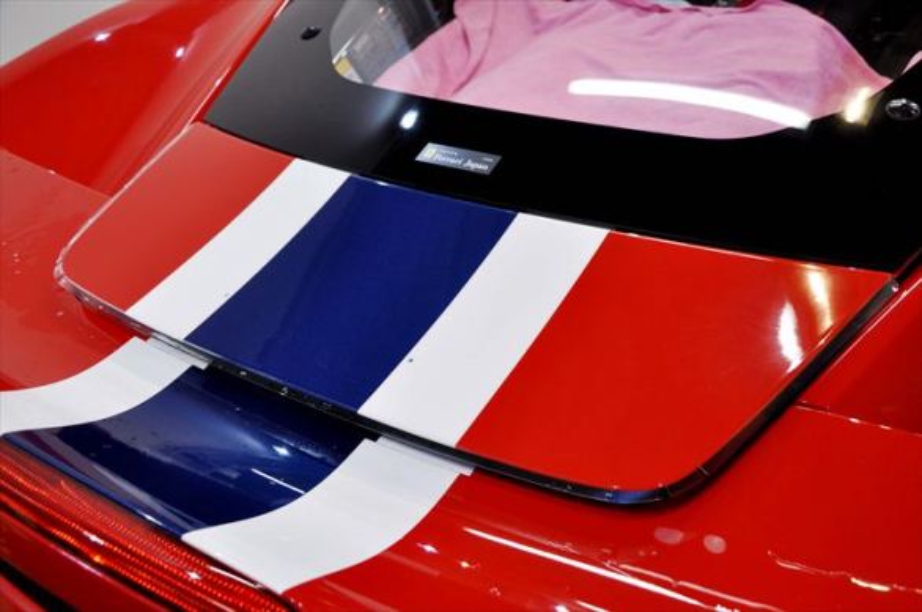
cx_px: 461
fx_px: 844
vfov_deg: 39.9
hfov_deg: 57.3
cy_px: 306
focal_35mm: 33
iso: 320
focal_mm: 22
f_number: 5.6
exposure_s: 1/30
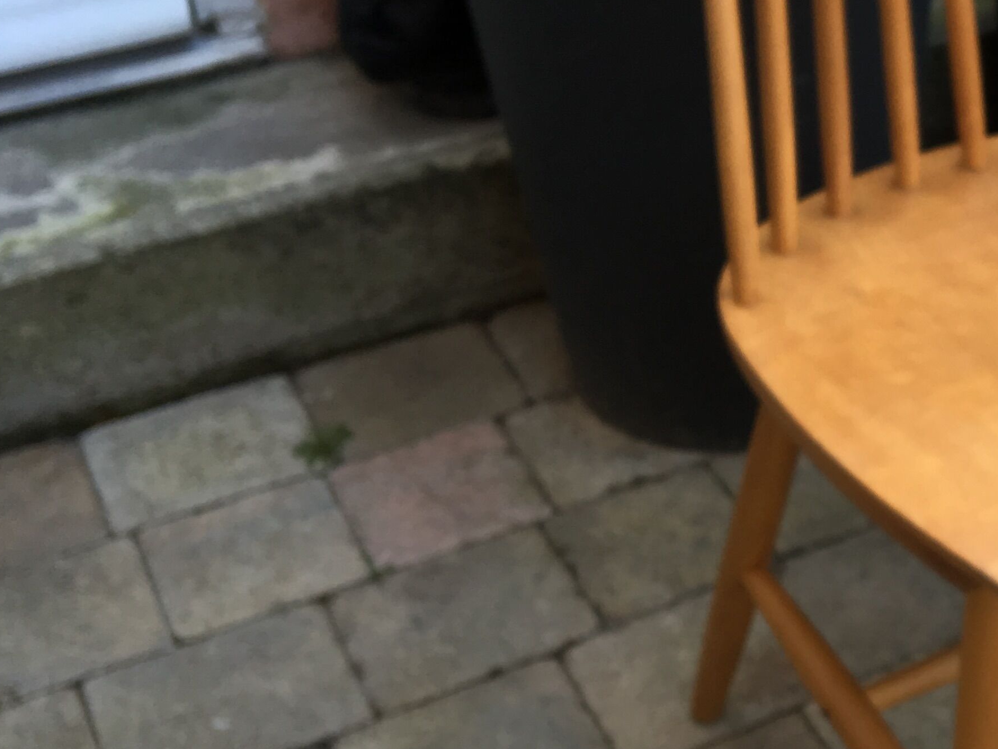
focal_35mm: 66
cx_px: 1130
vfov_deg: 22.2
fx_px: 1903
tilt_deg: -35.5
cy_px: 307
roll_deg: -3.7
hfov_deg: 26.7
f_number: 2.2
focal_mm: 4.15
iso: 25
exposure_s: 1/50
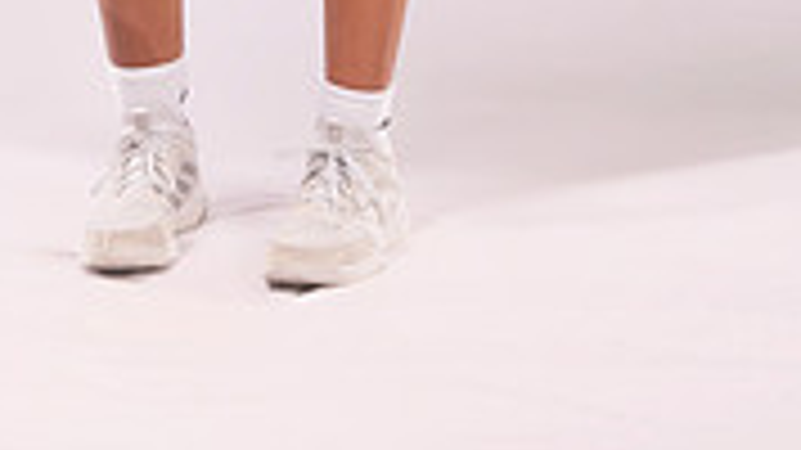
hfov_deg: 23.5
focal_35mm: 90
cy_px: -549
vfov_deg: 11.6
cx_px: 220
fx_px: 1911
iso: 200
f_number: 6.3
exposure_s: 1/100
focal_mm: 34
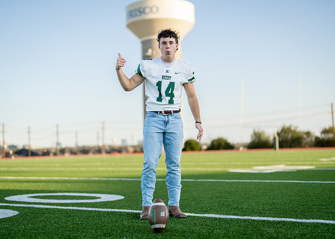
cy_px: 120
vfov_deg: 25.9
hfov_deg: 35.7
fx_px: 519
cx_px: 168
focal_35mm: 55
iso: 100
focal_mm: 50
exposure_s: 1/2500
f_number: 1.2
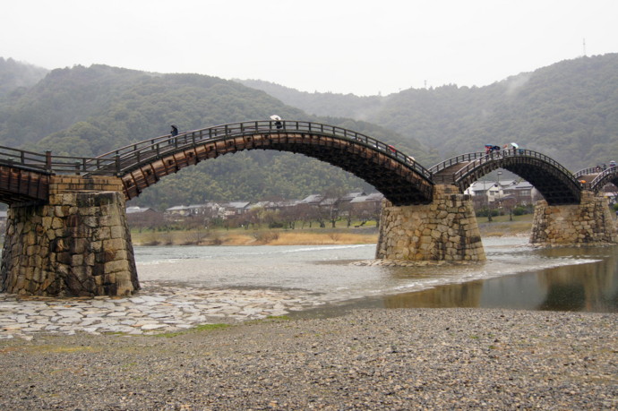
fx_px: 669
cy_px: 206
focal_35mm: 39
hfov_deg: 49.6
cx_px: 309
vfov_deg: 34.2
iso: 400
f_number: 5.6
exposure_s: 1/160
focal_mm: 26
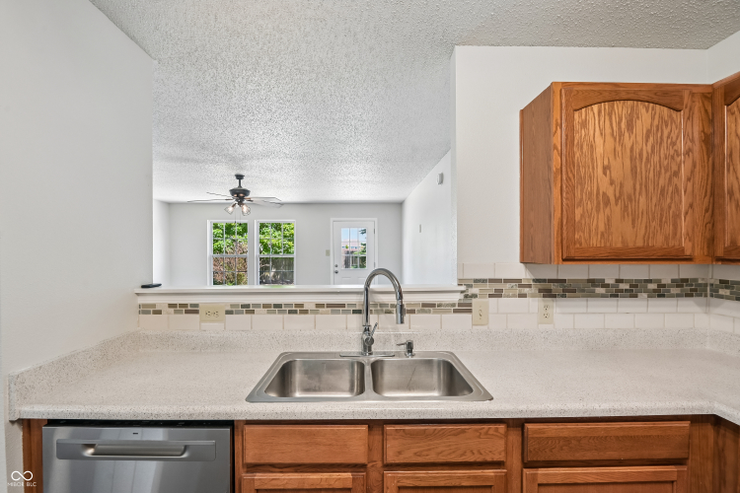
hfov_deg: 96.7
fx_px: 329
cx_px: 370
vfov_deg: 73.7
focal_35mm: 16
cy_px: 246
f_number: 8
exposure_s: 1/15
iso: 280
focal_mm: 16
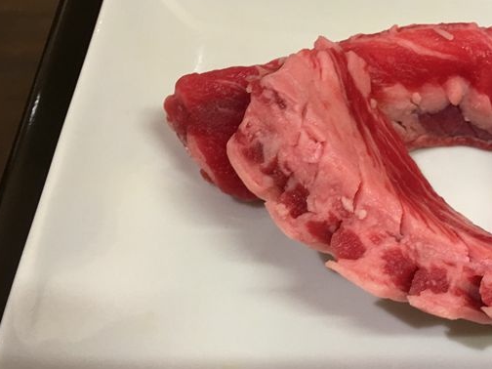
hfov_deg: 39.9
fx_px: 654
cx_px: 379
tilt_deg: -57.6
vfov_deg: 31.5
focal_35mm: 46
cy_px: 199
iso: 40
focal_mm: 4.15
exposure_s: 1/15
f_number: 2.2
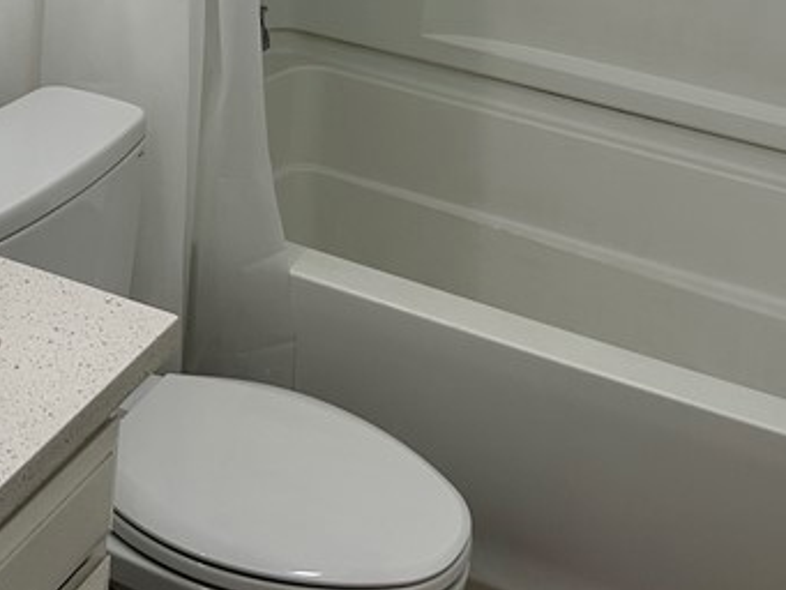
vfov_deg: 19.2
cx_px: 196
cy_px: -129
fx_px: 1635
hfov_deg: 26.7
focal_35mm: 72
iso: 80
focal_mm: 6.86
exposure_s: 1/170
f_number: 1.78
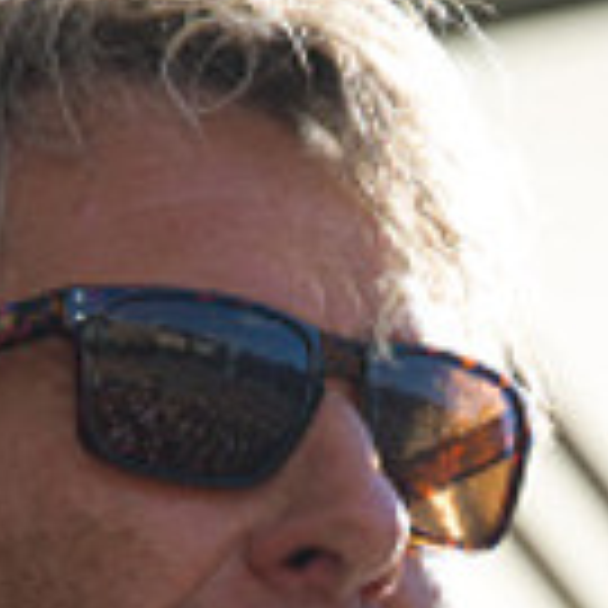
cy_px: 982
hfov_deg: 1.7
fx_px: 21024
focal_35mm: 1058
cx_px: 504
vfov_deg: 1.7
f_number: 7.1
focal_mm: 210
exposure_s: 1/200
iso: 200
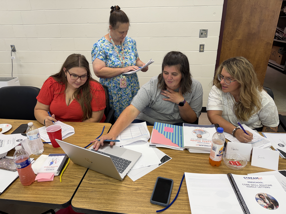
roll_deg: +2.3
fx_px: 198
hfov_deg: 71.6
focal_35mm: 24
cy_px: 107
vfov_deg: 56.8
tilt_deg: -23.0
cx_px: 143
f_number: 1.78
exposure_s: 1/120
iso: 125
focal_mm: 6.76
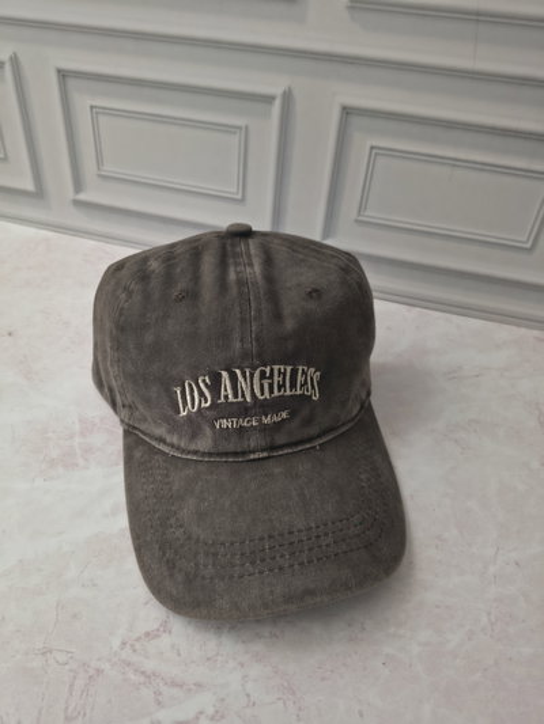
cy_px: 362
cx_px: 272
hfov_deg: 56.8
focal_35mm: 24
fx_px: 503
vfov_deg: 71.6
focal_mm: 5.56
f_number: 1.8
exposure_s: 1/100
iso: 622
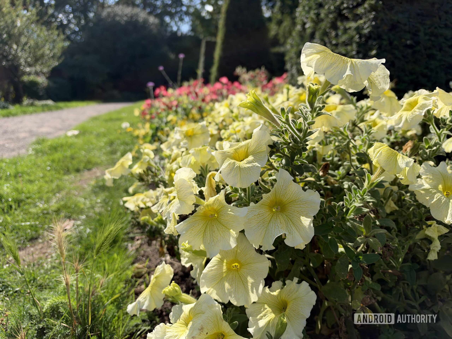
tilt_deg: -11.8
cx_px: 226
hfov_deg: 71.6
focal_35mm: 24
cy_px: 170
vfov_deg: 56.8
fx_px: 313
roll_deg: +1.4
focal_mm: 6.93
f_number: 1.8
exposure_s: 1/3534
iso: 64
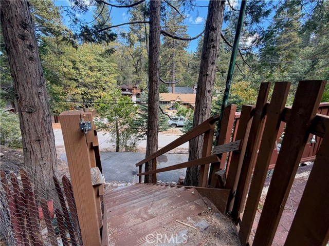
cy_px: 123
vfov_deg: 85.7
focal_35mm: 14
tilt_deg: -15.3
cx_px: 164
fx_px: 133
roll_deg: -1.9
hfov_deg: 102.1
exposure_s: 1/121
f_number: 2.2
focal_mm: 2.22
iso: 64
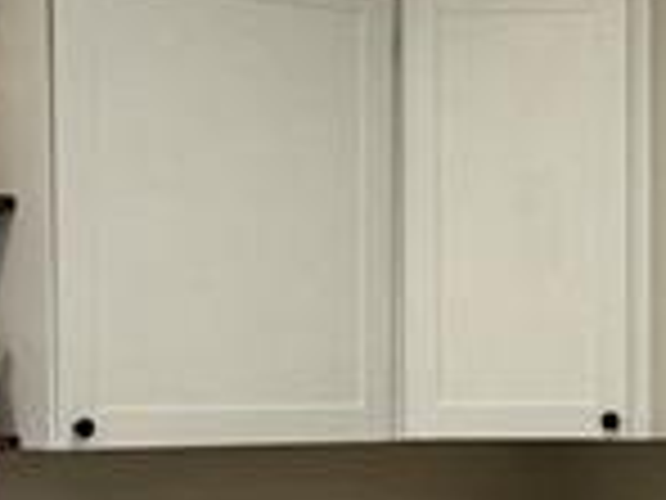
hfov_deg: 20.2
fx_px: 1866
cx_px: 436
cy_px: 477
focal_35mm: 97
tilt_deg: -2.3
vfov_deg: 15.0
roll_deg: +1.0
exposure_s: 1/120
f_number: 2.2
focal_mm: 2.22
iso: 160
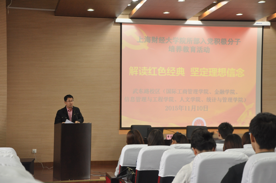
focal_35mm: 75
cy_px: 92
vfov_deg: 18.1
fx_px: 574
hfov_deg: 27.0
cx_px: 138
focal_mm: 50
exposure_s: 1/30
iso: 1000
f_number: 5
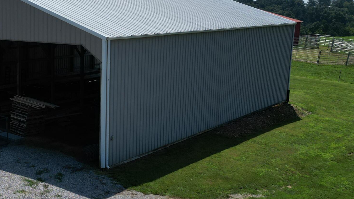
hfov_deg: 36.6
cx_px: 32
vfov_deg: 22.6
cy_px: 118
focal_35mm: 53
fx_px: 498
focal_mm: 6.72
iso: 120
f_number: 1.7
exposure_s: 1/5000
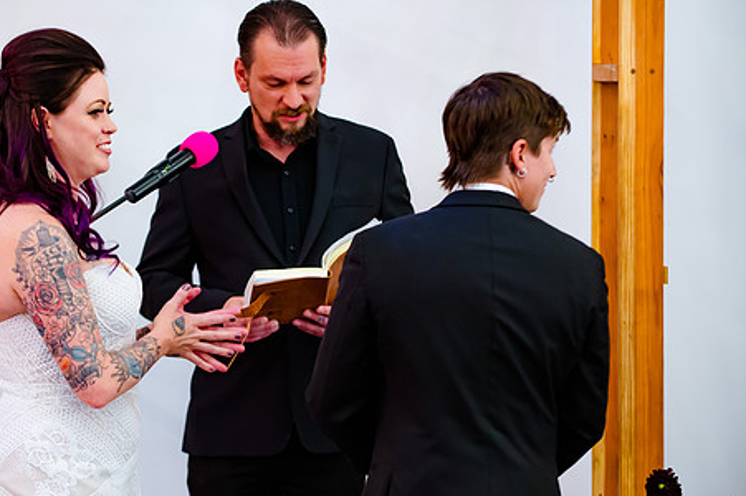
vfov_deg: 9.1
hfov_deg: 13.6
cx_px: 280
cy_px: 258
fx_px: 3127
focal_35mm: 151
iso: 2500
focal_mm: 116
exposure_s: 1/80
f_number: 3.2
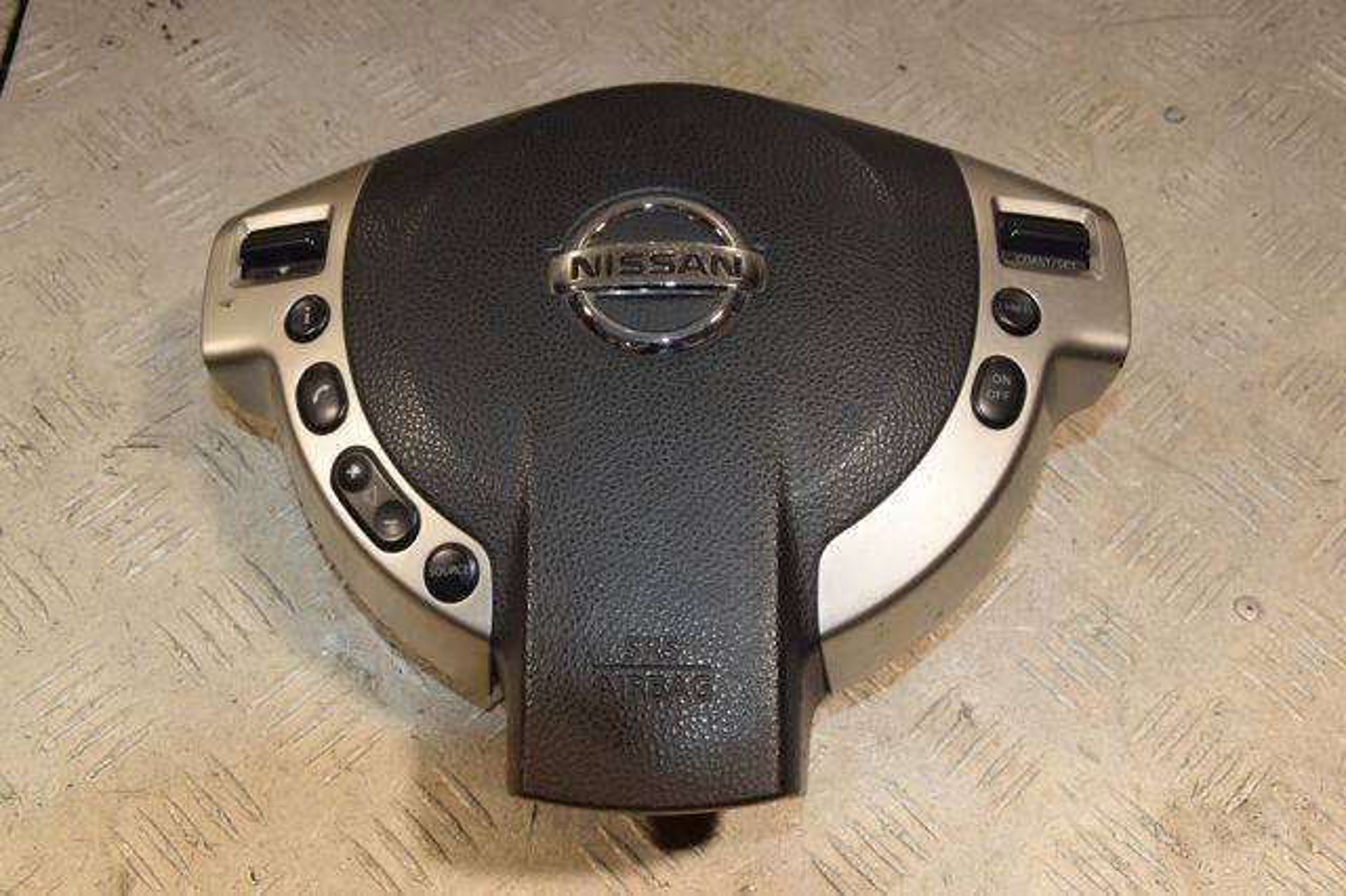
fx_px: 1682
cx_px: 673
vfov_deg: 29.8
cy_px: 448
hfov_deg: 43.6
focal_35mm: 45
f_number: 9
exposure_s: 1/200
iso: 800
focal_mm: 30
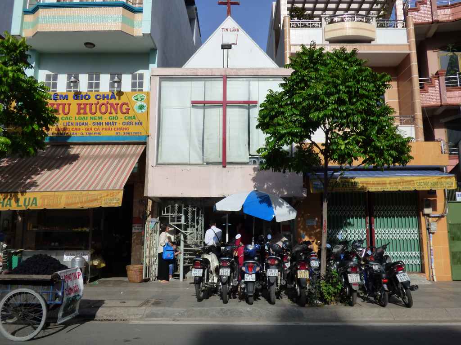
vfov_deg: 48.2
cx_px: 230
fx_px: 386
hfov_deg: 61.7
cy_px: 172
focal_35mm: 29
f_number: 4
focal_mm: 5.04
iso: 160
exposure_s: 1/1600
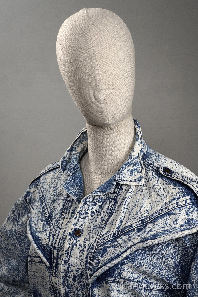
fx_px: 404
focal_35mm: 49
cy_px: 148
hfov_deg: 27.5
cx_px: 98
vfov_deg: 40.3
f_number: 8
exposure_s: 1/50
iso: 400
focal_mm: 32
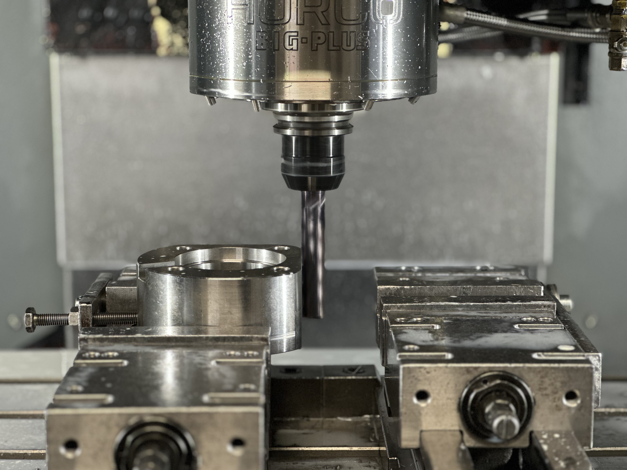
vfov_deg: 19.1
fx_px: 1395
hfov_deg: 25.3
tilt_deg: -10.9
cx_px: 314
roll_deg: -0.2
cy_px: 235
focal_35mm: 77
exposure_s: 1/33
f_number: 2.8
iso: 320
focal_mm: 9
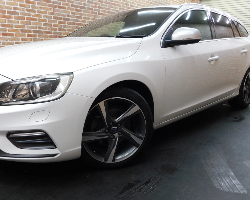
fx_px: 229
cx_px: 105
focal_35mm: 31
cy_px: 96
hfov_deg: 56.9
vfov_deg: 47.1
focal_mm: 4
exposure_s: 1/30
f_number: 3
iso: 200
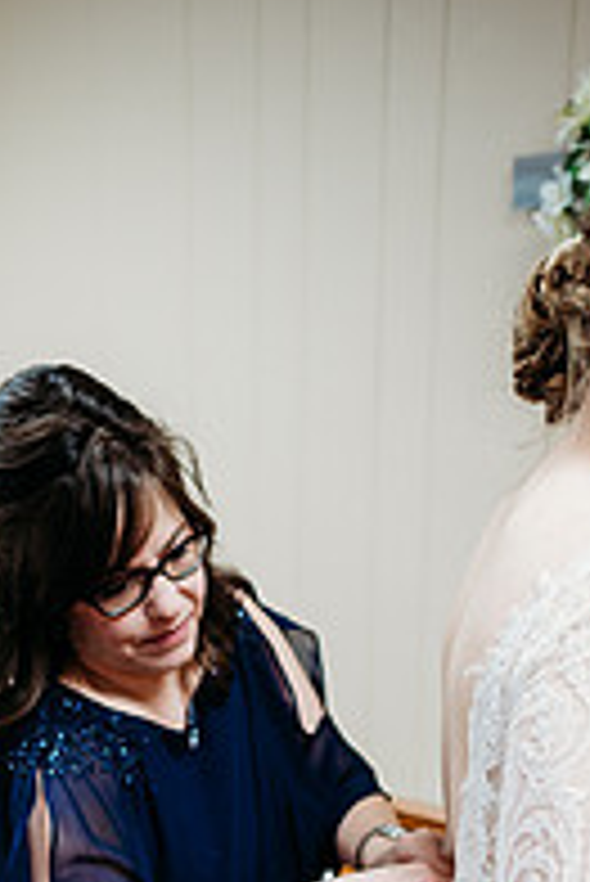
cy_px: 891
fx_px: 1350
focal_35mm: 55
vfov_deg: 33.1
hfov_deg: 24.5
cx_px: 401
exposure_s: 1/125
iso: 400
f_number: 1.8
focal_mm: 24
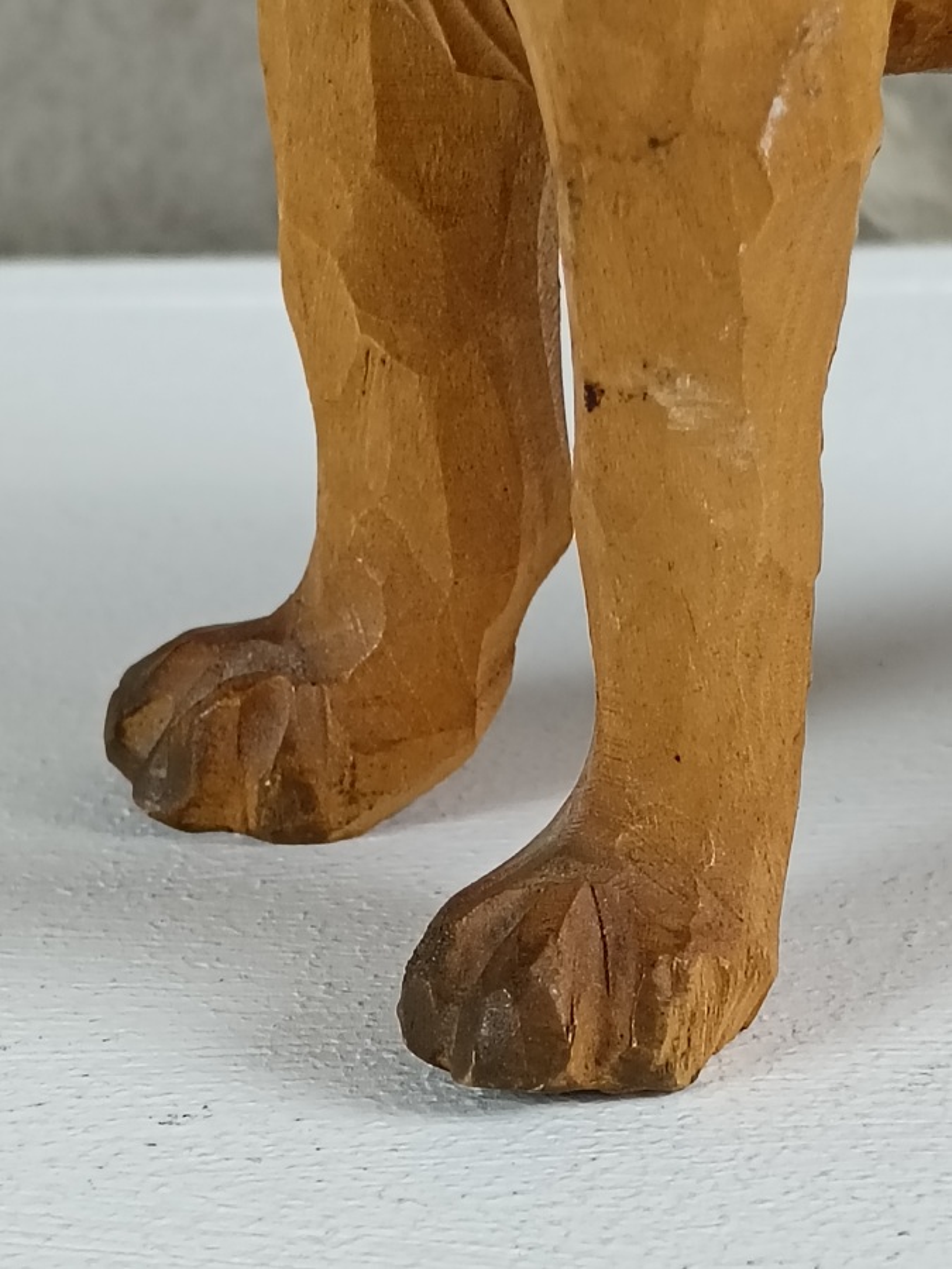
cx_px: 476
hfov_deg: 14.4
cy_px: 634
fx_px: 3777
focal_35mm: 103
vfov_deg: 19.1
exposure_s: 1/100
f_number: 1.9
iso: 376
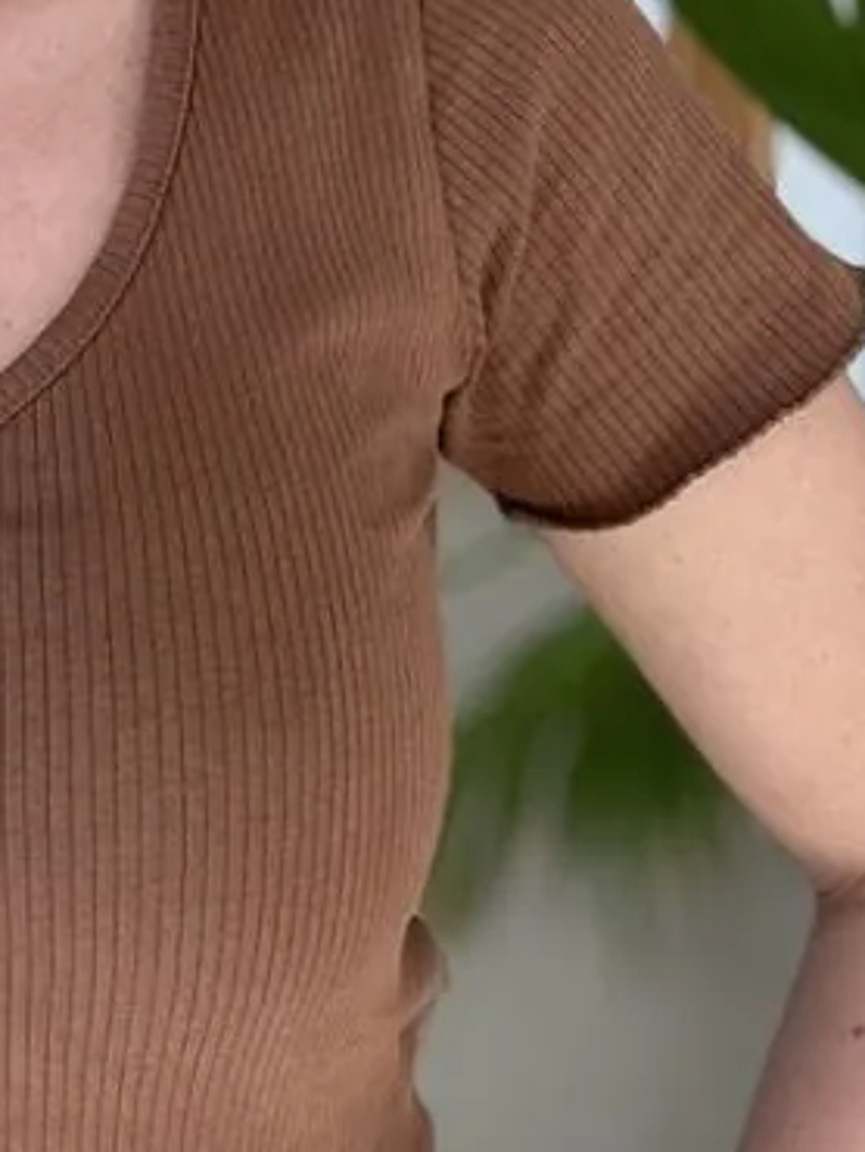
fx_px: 2762
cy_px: -371
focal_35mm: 83
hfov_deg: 17.2
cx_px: -109
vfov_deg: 21.2
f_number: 1.9
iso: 50
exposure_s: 1/100
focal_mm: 2.69
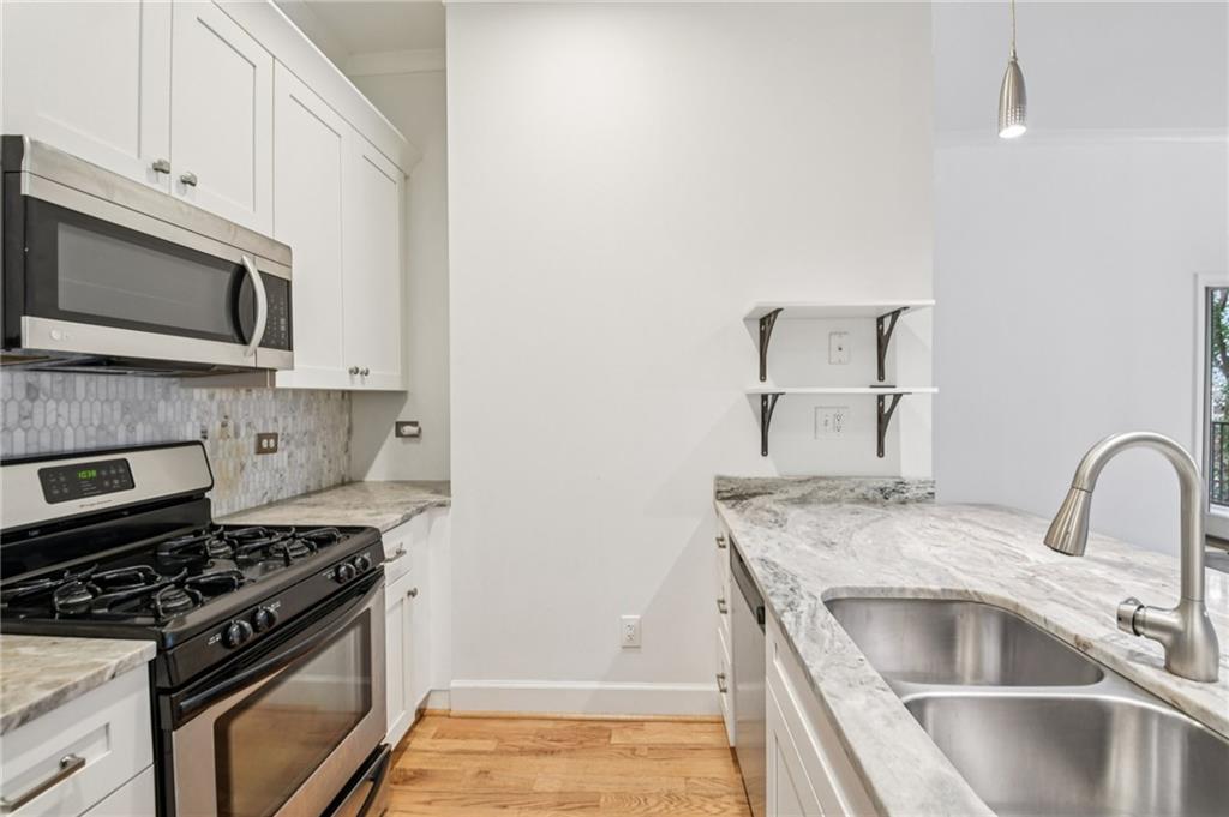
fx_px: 546
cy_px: 408
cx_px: 614
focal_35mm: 16
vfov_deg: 73.7
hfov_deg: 96.8
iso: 400
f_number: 8
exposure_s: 1/6
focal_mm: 16
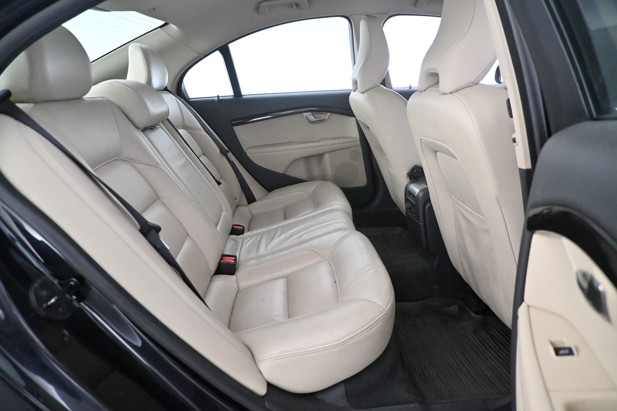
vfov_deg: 53.1
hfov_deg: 73.7
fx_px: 411
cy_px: 206
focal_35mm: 24
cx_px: 308
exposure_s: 1/60
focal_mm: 16
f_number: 3.5
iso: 5000
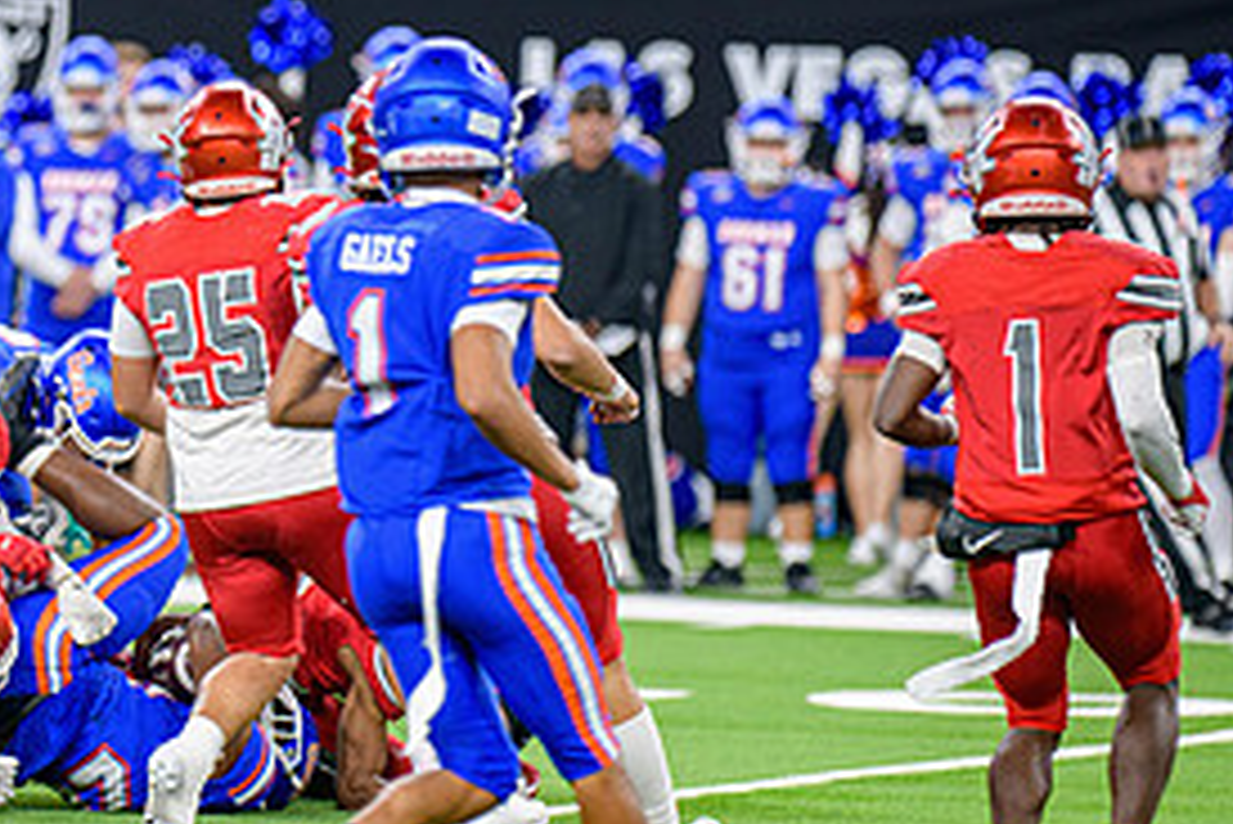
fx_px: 15934
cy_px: 529
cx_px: 22
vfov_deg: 3.0
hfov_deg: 4.4
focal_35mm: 465
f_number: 2.8
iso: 1000
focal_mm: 220
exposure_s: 1/400
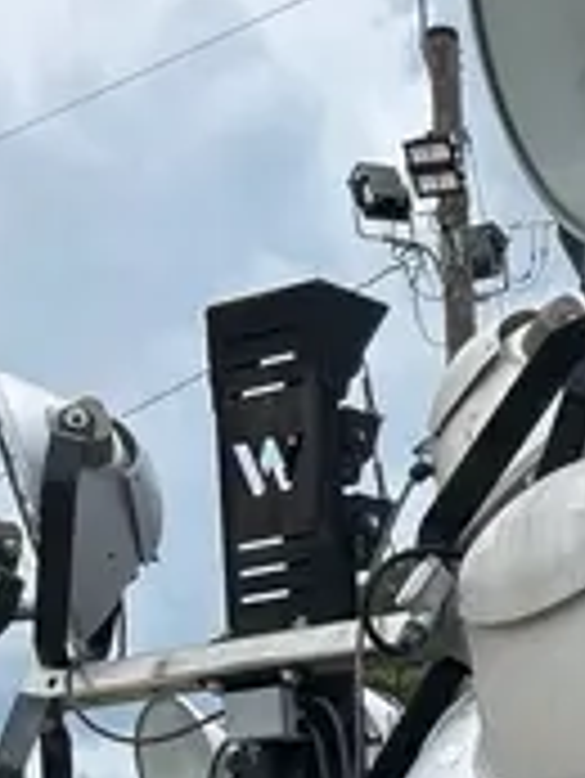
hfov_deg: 12.5
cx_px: 994
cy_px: 1356
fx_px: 2476
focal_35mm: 110
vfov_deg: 15.6
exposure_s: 1/3165
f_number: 1.5
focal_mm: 5.7
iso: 50
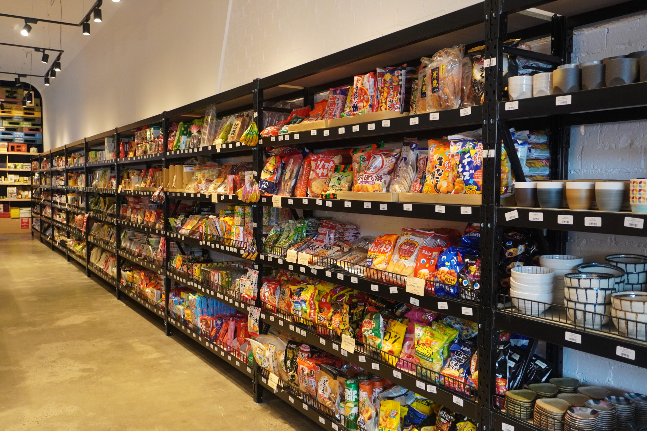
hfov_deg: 59.5
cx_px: 324
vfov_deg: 41.7
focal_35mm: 32
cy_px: 216
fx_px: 566
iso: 2500
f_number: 4
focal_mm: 21
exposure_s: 1/160
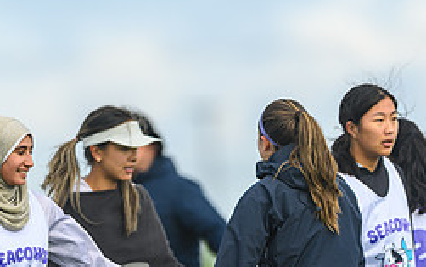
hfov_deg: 2.2
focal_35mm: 943
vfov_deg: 1.4
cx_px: 121
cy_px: 283
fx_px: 10951
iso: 100
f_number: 3.2
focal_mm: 400
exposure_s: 1/1000
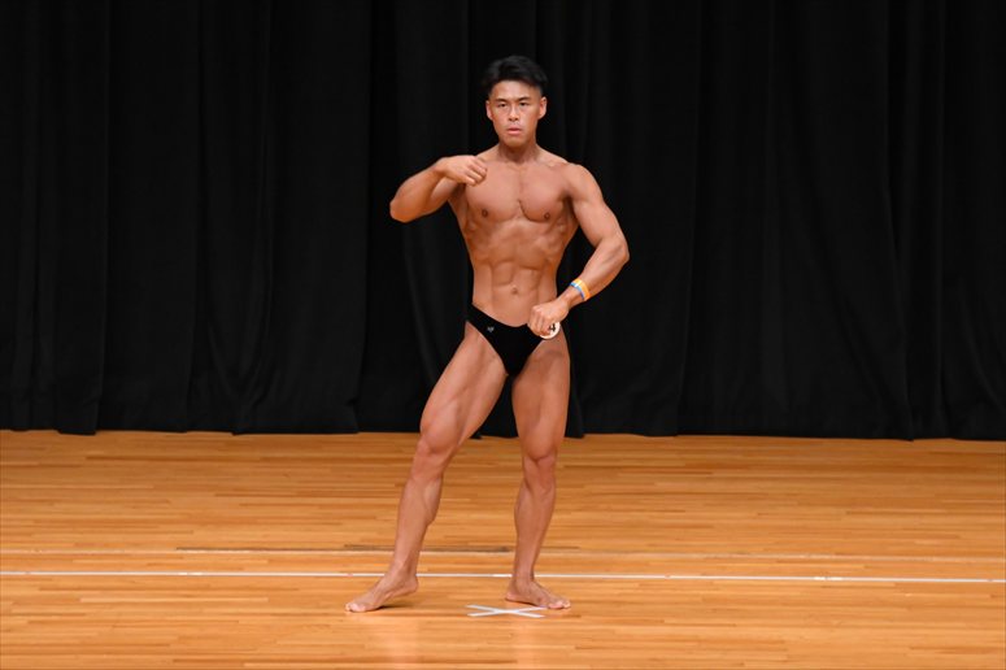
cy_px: 335
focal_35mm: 270
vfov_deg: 5.1
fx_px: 7541
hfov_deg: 7.6
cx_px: 503
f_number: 5.6
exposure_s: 1/400
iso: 3200
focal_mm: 180
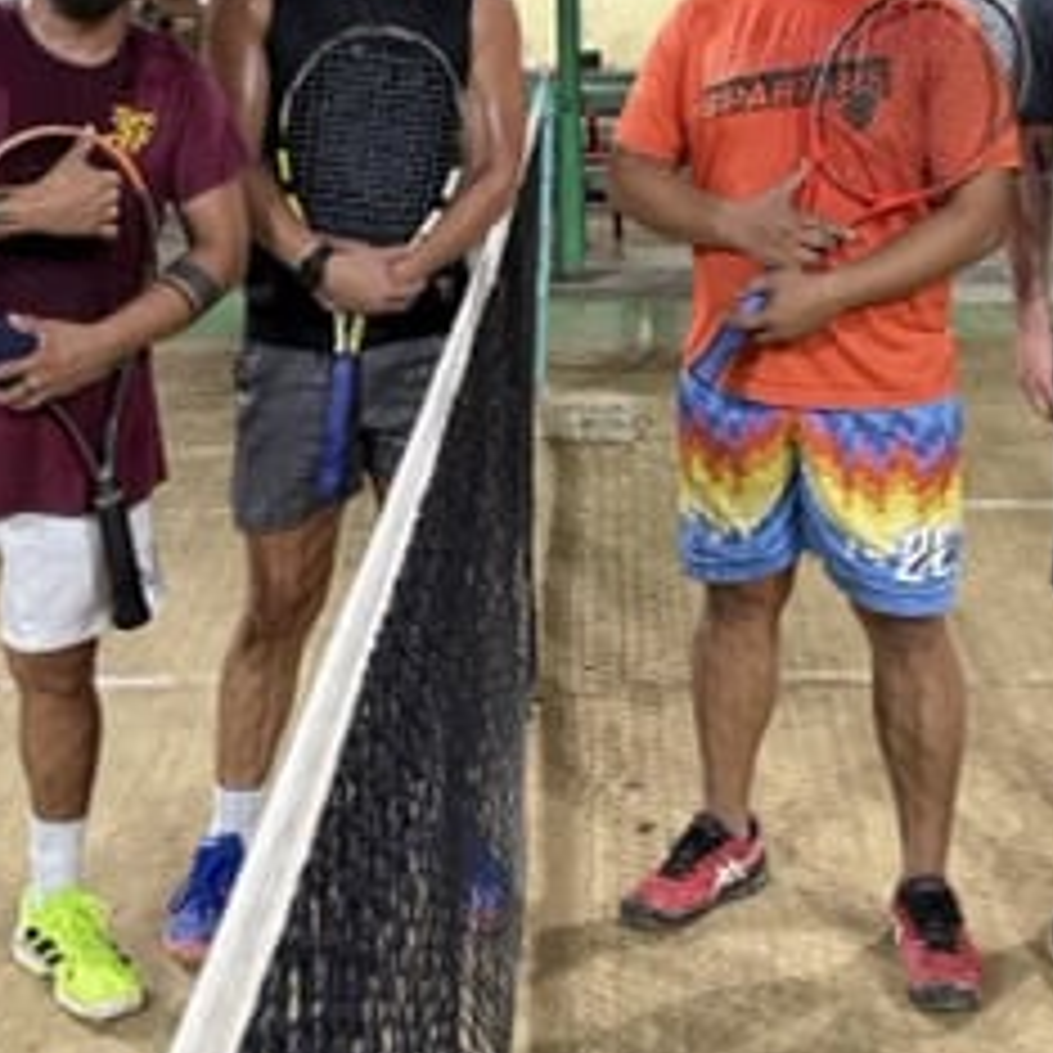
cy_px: -27
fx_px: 1996
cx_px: 549
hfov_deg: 29.5
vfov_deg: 27.6
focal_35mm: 58
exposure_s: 1/60
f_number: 1.8
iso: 320
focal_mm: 6.8
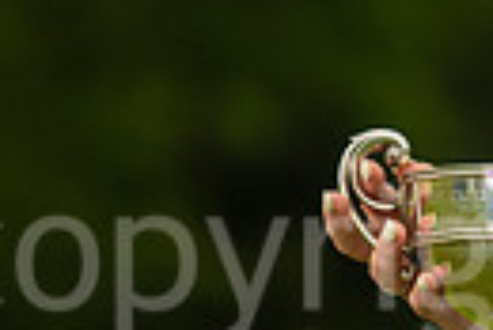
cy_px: 495
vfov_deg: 1.0
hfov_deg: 1.5
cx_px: 425
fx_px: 18316
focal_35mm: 1336
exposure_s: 1/200
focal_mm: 300
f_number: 7.1
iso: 320
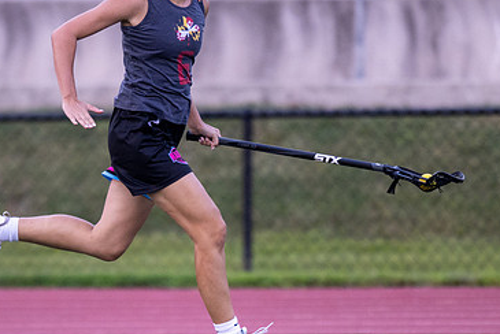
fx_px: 16151
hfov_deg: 1.8
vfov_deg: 1.2
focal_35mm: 1162
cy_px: 294
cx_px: 203
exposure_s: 1/1250
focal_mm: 400
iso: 1600
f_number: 2.8
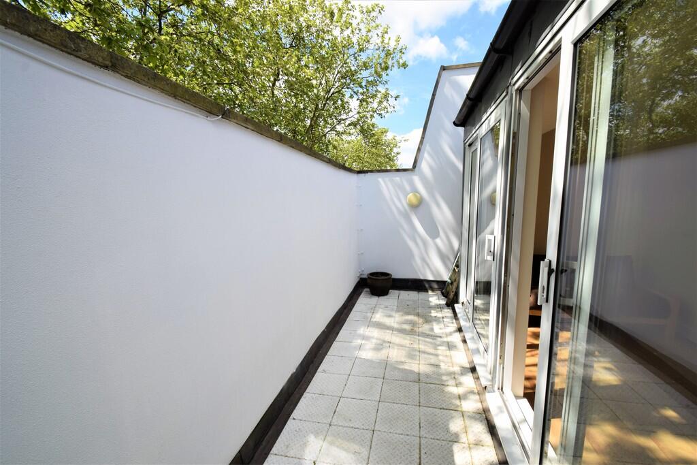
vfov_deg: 77.3
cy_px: 232
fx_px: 290
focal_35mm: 15
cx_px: 348
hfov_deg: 100.4
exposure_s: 1/320
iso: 200
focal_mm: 10
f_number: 9
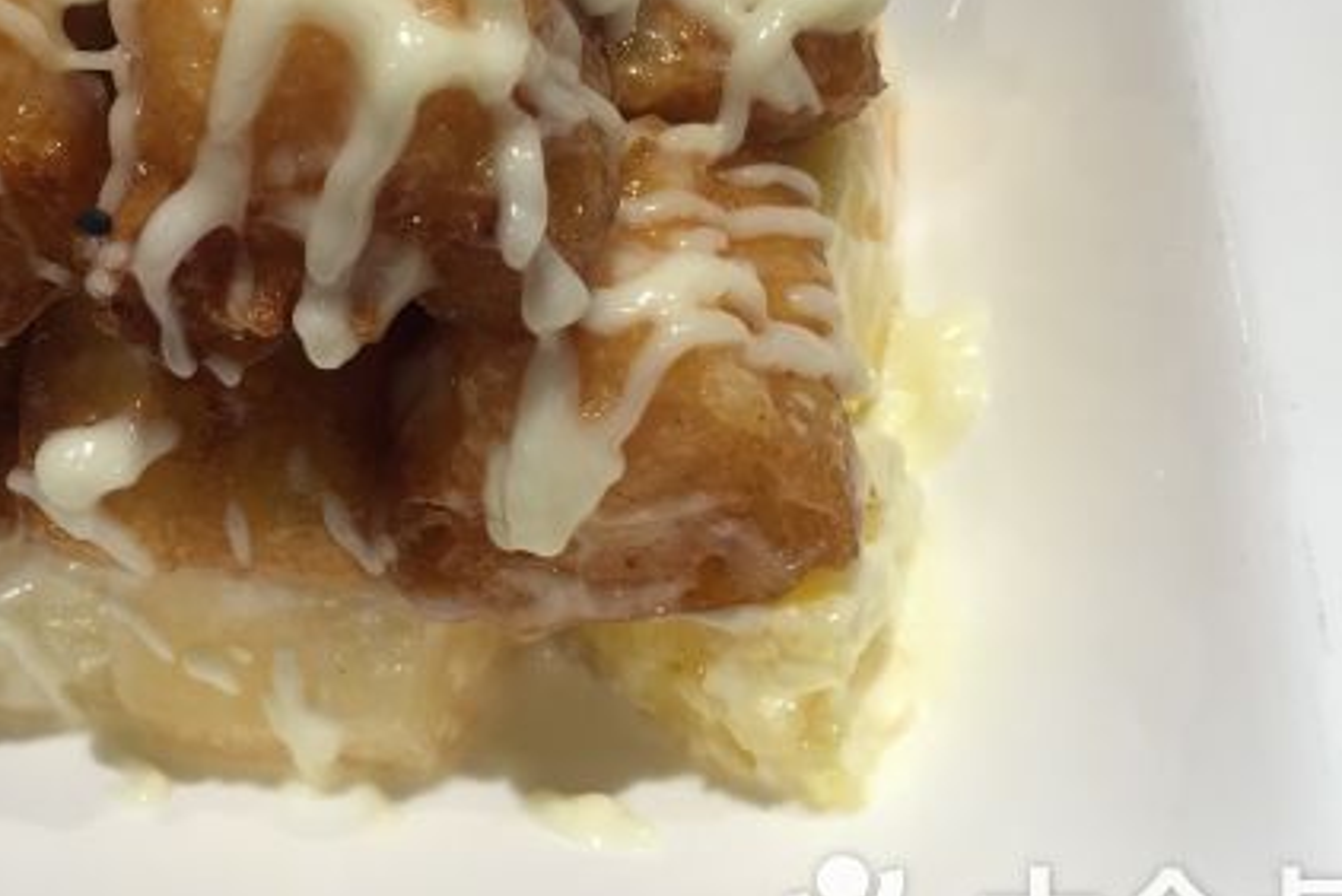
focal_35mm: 50
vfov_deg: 26.8
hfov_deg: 39.2
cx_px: 471
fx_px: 1865
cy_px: 262
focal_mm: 4.15
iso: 32
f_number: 2.2
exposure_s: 1/33
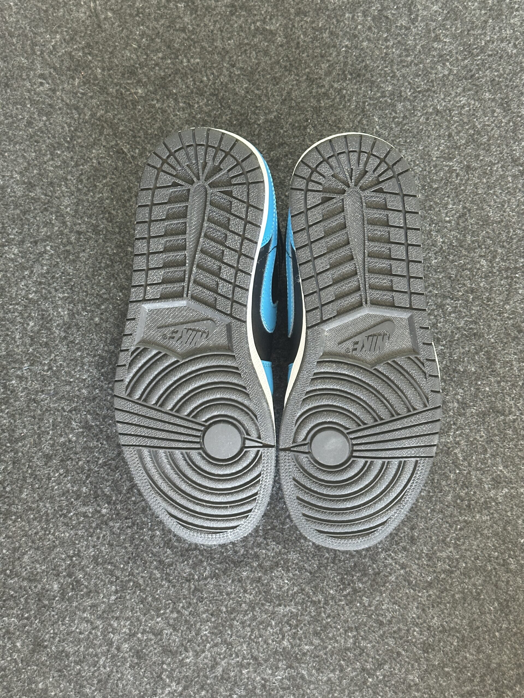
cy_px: 349
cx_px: 262
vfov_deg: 39.7
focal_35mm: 48
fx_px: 969
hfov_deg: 30.3
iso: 320
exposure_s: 1/33
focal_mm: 6.86
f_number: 1.78
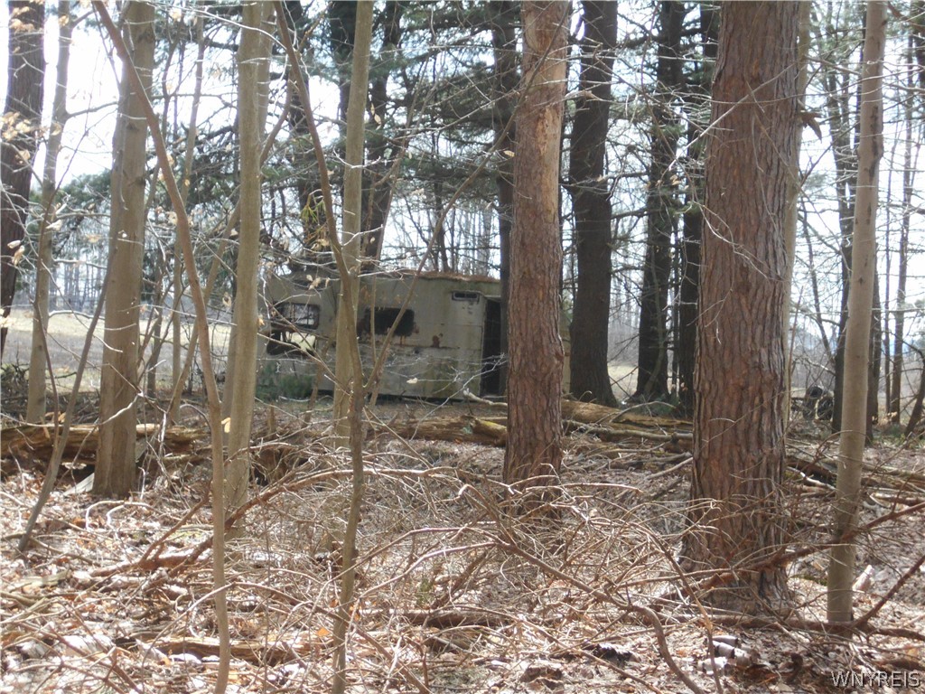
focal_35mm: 113
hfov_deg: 17.4
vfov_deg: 13.1
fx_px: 3020
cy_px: 347
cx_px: 462
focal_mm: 20.1
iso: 400
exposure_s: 1/250
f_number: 6
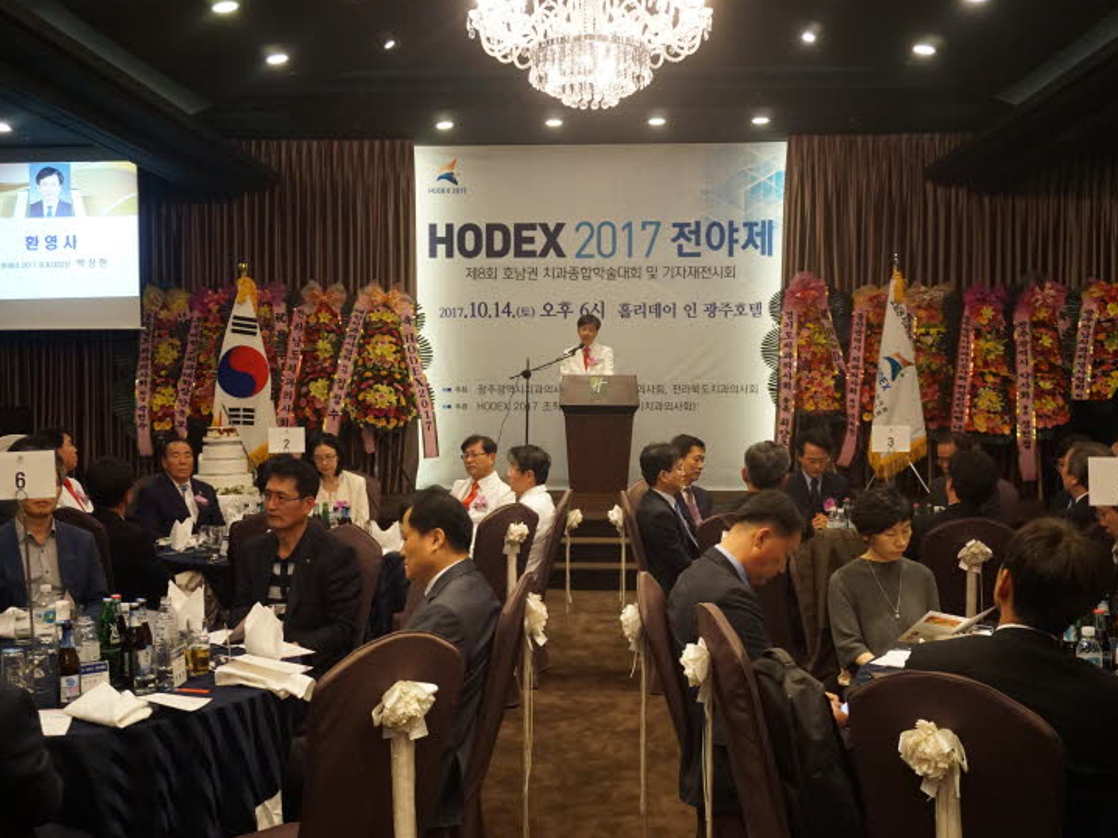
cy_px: 434
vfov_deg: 35.1
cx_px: 540
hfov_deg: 45.8
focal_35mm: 41
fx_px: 1324
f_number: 4.5
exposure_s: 1/160
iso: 3200
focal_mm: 24
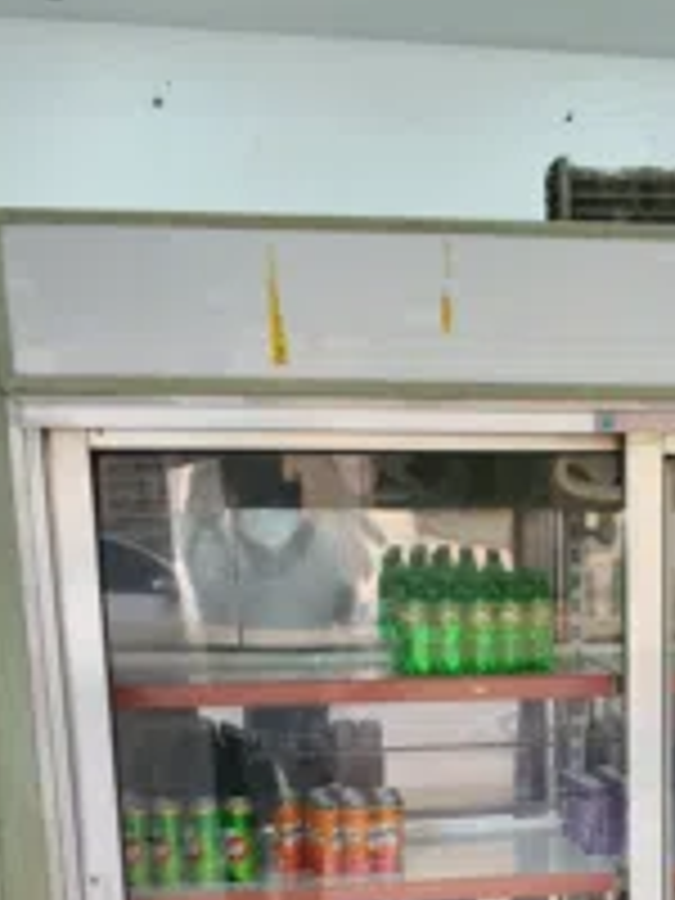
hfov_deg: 30.1
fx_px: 1196
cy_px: 783
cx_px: 612
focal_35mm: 46
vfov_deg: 38.8
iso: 53
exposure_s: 1/50
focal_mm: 4.09
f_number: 1.6
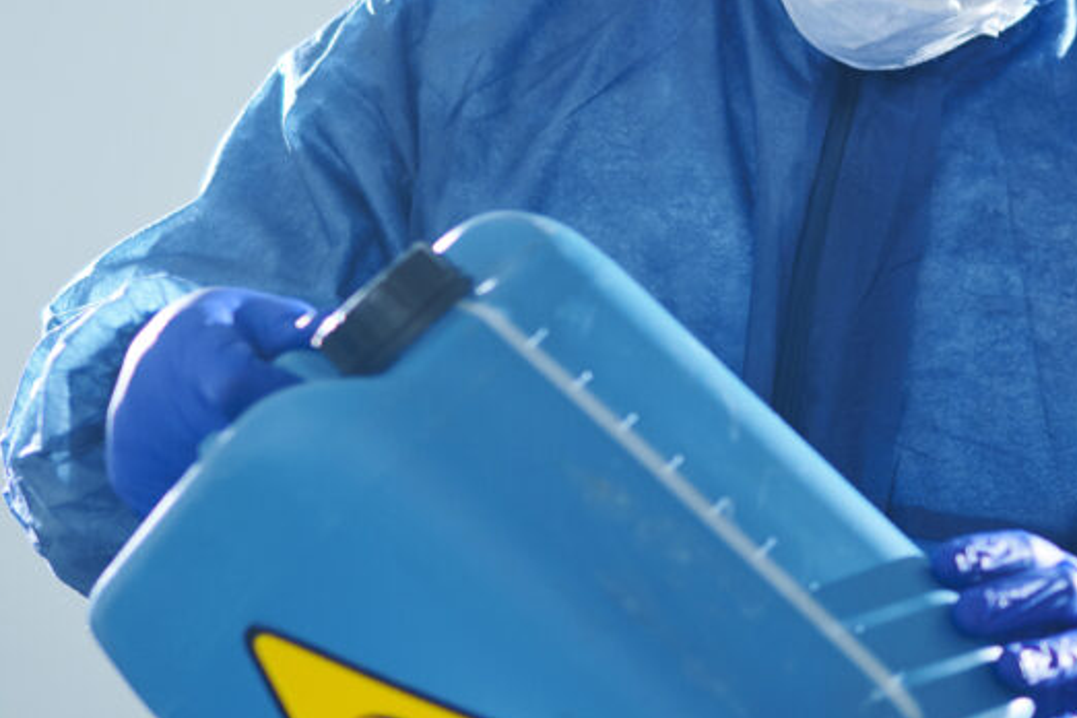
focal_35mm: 147
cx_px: 1403
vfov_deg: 9.3
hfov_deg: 13.5
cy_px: 361
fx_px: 4397
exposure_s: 1/160
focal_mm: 50
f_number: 2.2
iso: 320
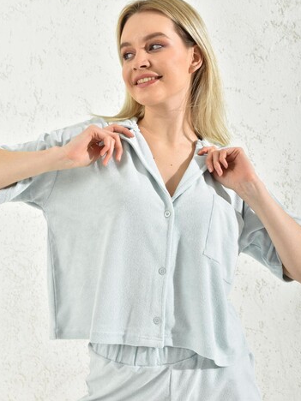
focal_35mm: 51
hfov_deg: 28.6
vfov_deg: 37.5
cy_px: 181
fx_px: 591
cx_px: 148
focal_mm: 46
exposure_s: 1/160
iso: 100
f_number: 7.1
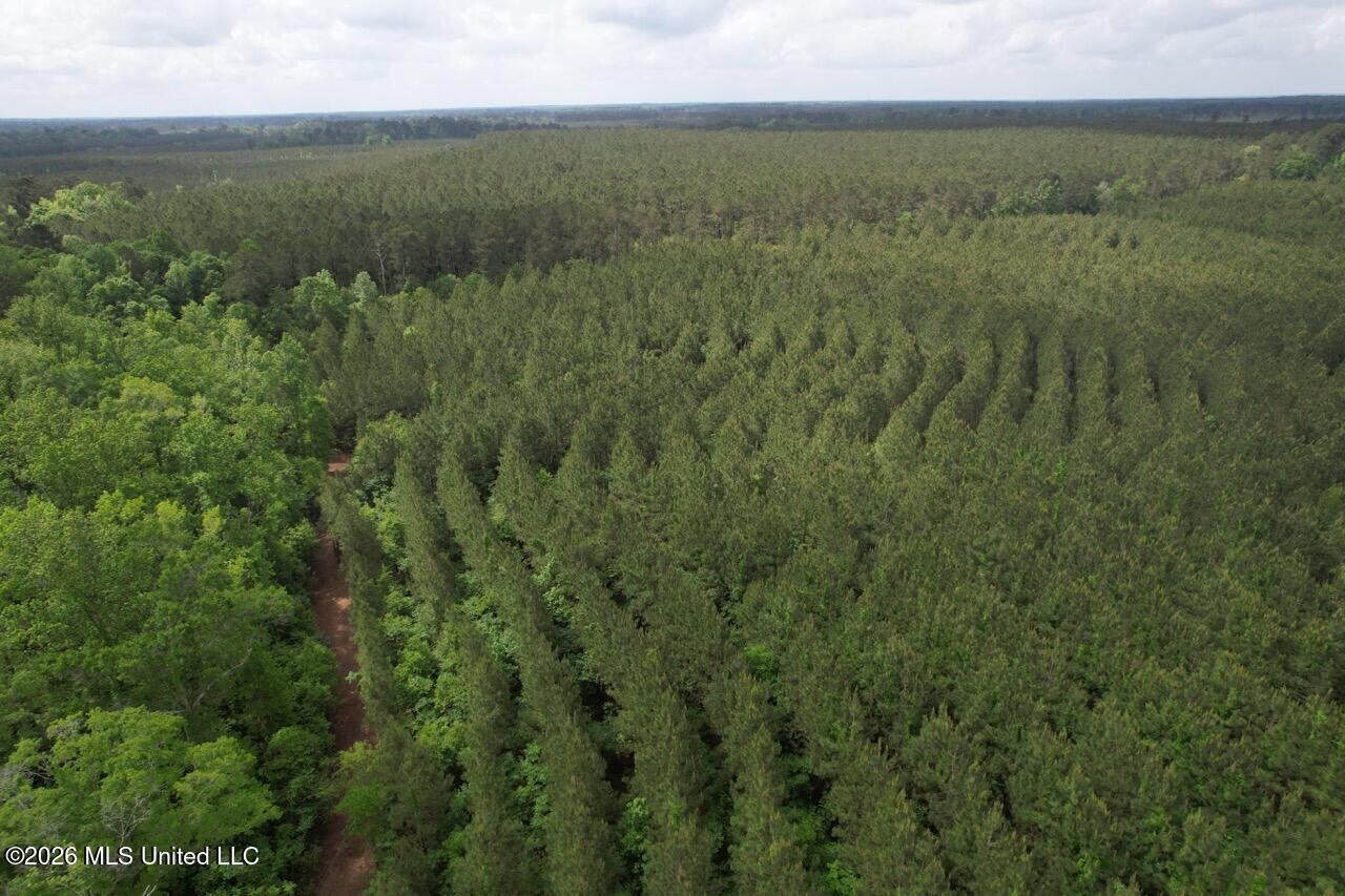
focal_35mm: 22
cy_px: 448
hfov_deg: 78.6
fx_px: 822
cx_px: 672
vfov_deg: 57.2
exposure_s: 1/1250
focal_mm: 8.4
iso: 120
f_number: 2.8
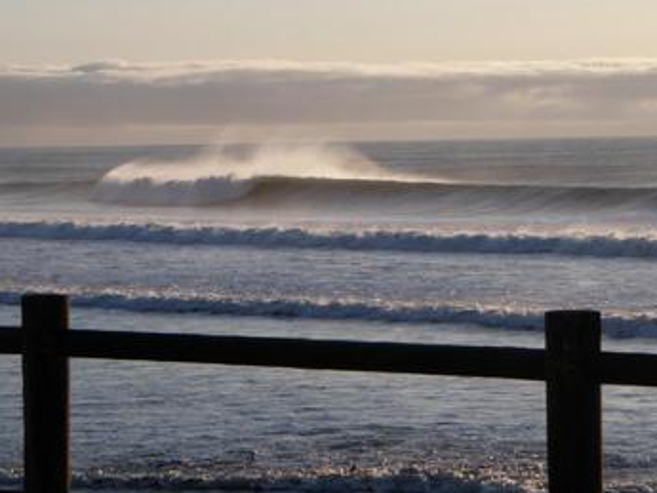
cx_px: 367
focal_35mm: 151
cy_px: 206
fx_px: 2867
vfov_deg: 9.8
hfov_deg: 13.1
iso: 80
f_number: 7.1
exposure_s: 1/320
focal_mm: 16.9
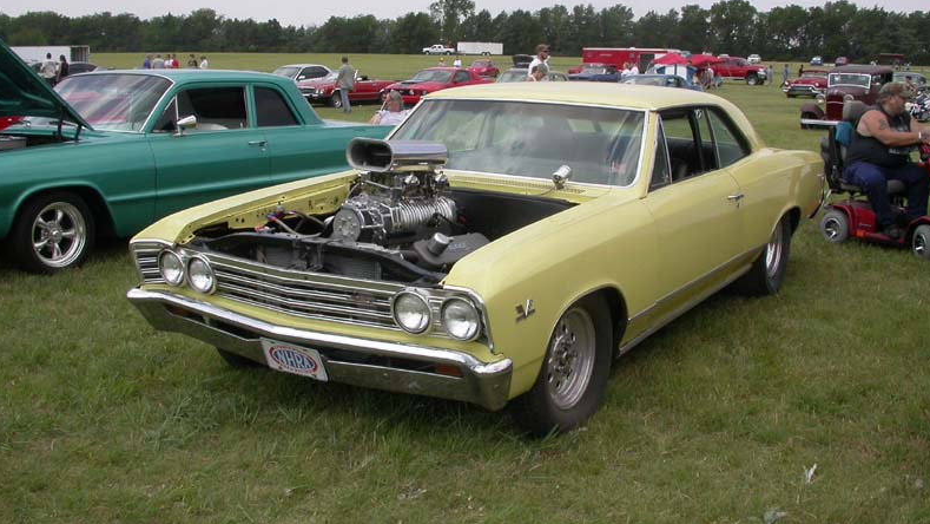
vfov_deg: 28.3
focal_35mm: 42
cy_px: 201
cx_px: 466
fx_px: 1036
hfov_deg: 48.4
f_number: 6.7
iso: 100
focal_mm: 7.85
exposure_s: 1/355
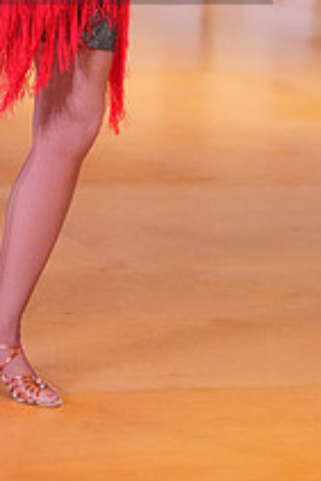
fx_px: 2897
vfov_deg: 9.4
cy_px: -71
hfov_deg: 6.3
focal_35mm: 217
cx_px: -40
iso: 8000
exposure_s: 1/500
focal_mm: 79
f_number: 3.5
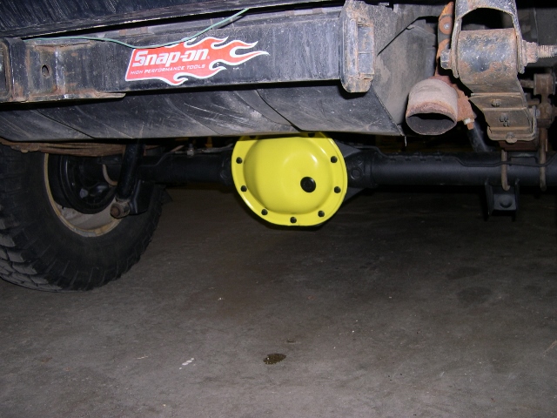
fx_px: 611
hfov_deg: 49.0
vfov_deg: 37.7
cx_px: 278
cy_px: 209
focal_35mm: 38
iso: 100
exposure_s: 1/60
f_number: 2.8
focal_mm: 8
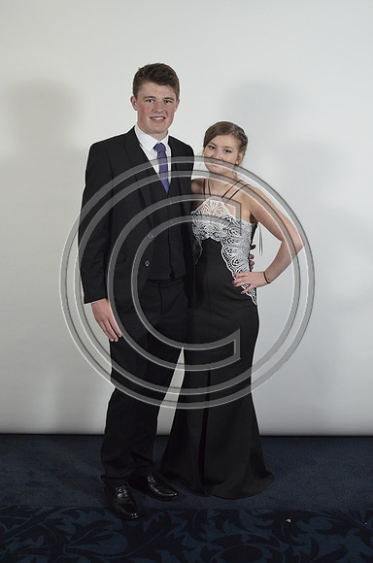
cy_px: 282
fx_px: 656
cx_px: 186
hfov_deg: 31.7
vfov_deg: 46.5
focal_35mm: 42
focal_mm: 28
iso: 1600
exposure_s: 1/100
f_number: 5.6
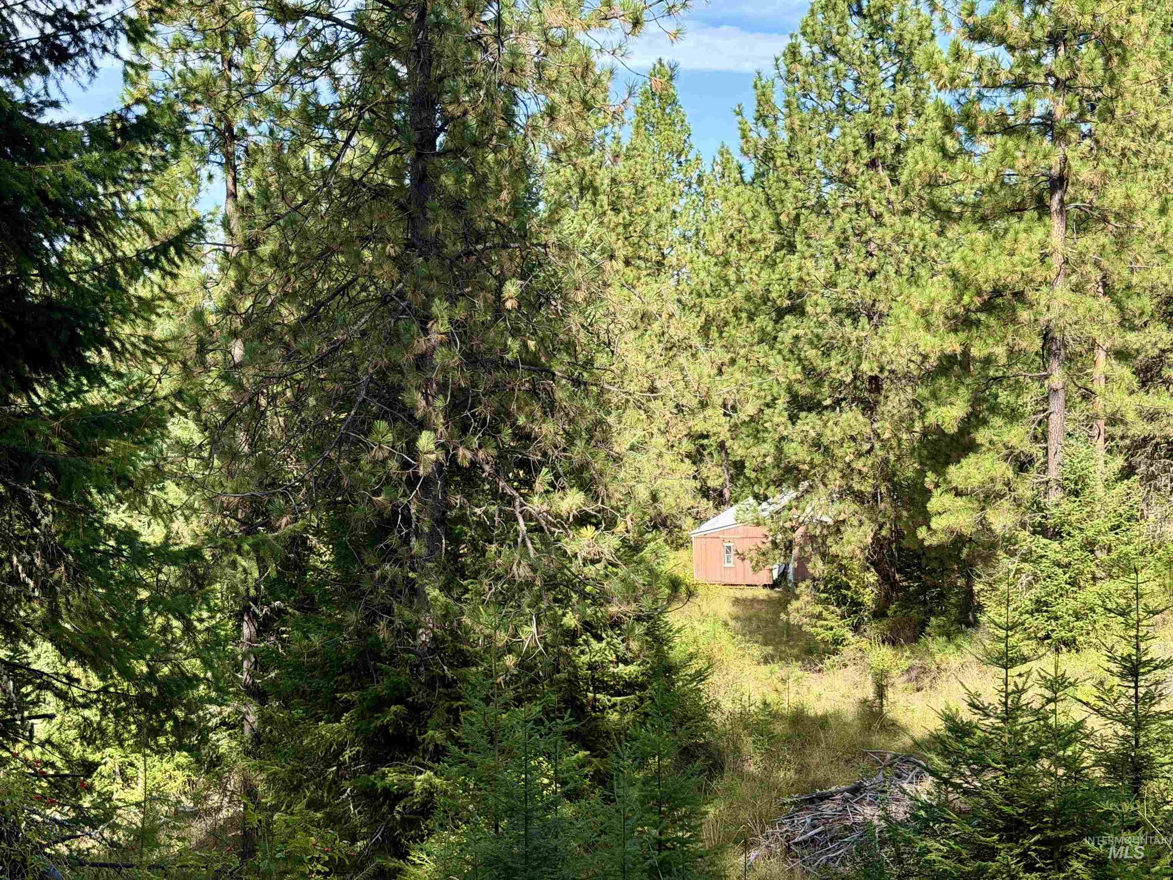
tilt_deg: -4.6
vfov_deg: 30.3
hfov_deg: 39.7
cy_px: 440
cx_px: 586
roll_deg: +0.3
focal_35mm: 48
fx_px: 1627
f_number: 1.78
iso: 80
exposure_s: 1/1353
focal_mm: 6.76
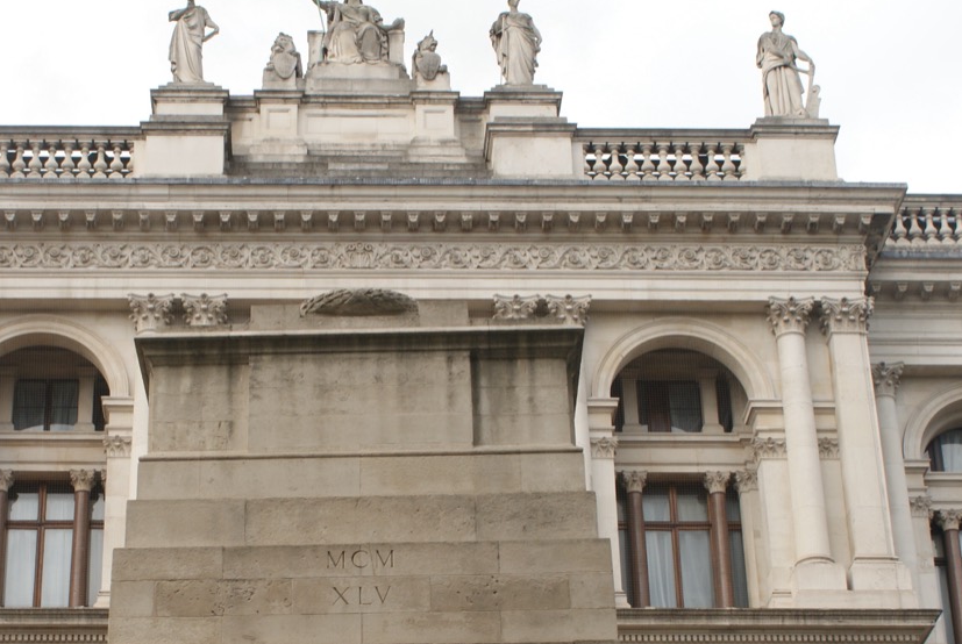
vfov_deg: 15.4
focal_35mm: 89
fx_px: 2378
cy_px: 295
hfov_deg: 22.8
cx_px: 368
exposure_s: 1/200
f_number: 8
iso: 200
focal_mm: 35
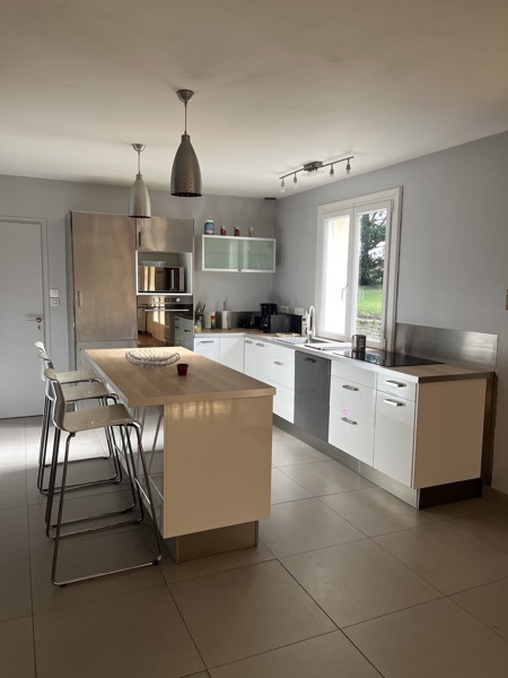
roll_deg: -0.6
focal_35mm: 26
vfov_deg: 67.3
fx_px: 509
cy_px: 339
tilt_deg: -6.4
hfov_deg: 53.1
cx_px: 254
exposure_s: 1/121
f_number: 1.6
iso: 100
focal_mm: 5.1
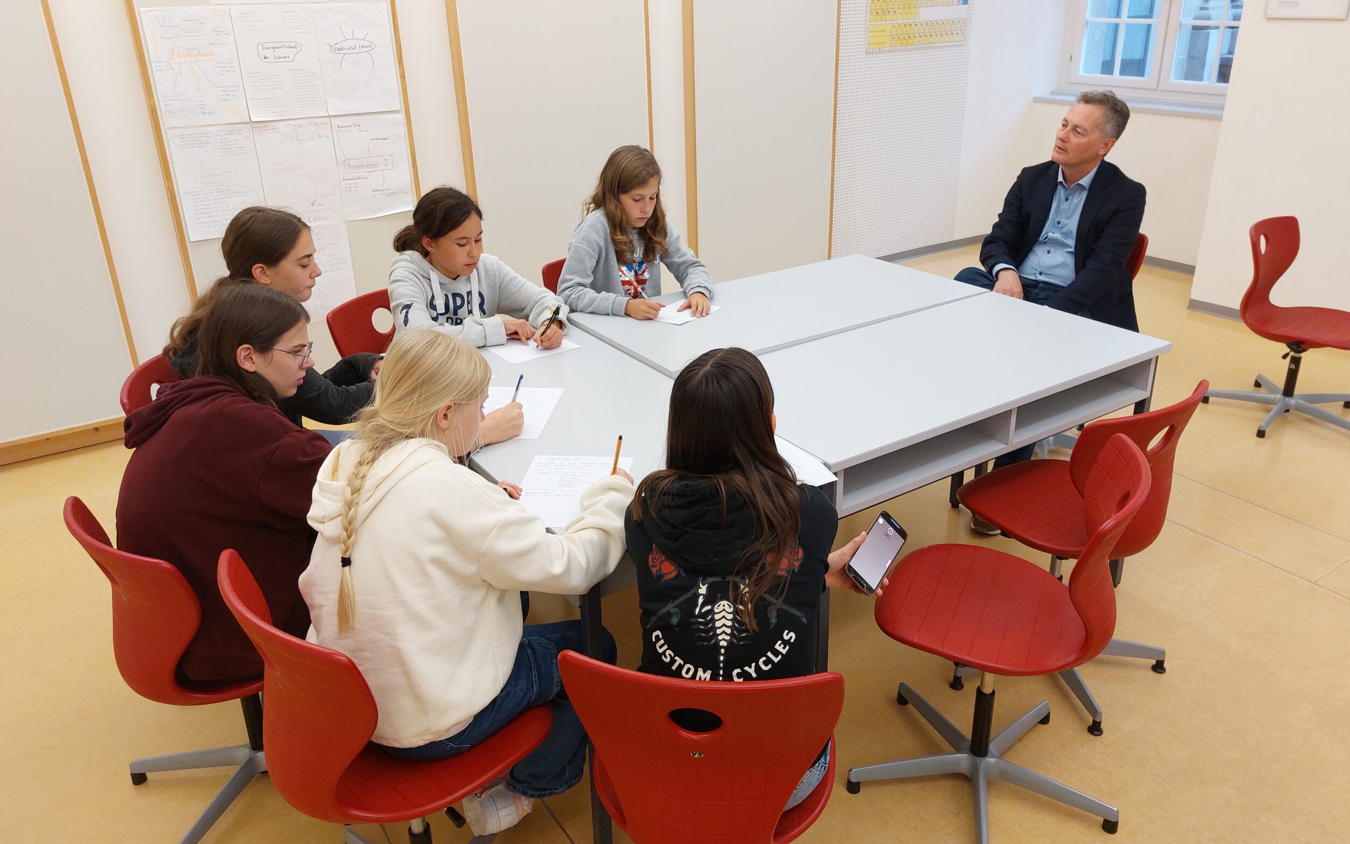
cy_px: 386
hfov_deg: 70.4
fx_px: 957
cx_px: 681
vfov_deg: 47.6
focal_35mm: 26
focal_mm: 5.23
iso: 160
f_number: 1.8
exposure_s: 1/100
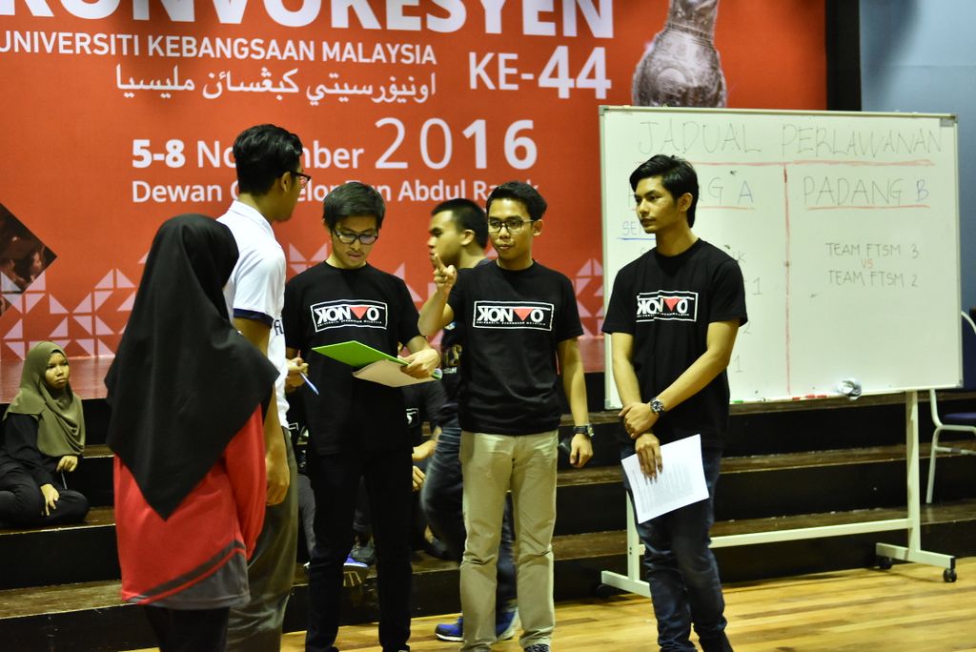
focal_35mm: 60
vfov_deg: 22.7
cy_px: 326
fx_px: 1628
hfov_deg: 33.4
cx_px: 488
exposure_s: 1/80
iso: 2500
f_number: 2.8
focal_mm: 40
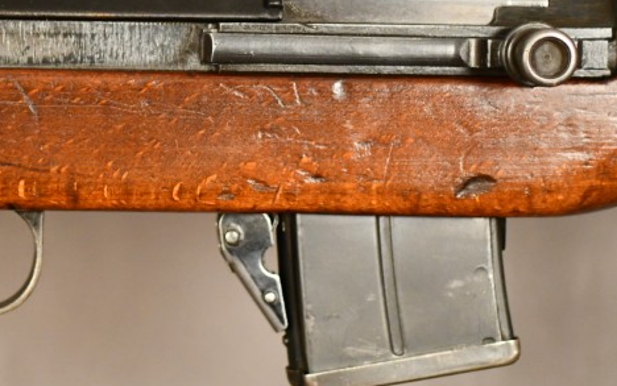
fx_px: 3163
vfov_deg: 7.0
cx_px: 120
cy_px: 155
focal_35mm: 188
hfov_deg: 11.1
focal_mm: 60
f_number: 3.2
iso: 2800
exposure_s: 1/250
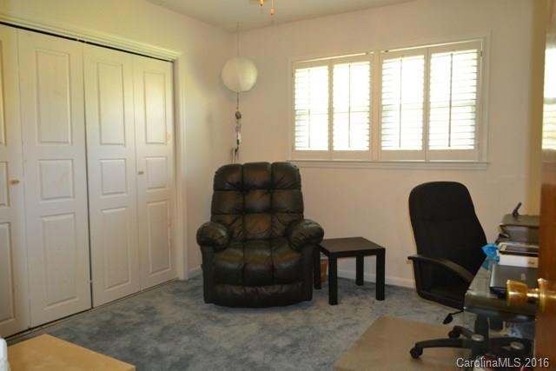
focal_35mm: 27
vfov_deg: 48.0
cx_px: 278
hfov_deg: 67.4
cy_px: 186
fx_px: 417
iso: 1100
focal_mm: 18
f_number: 3.5
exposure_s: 1/60
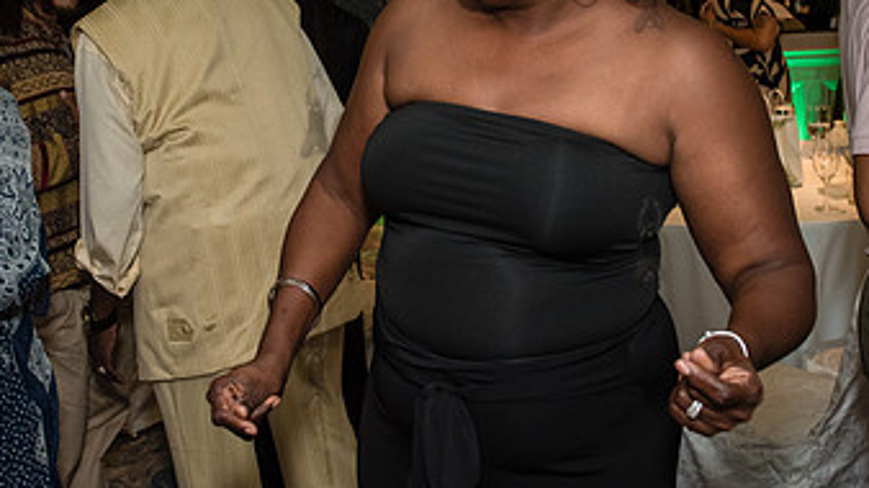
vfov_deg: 18.9
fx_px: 1451
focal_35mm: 63
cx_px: 402
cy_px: 74
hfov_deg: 33.3
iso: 1600
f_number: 3.5
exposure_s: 1/160
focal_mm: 26
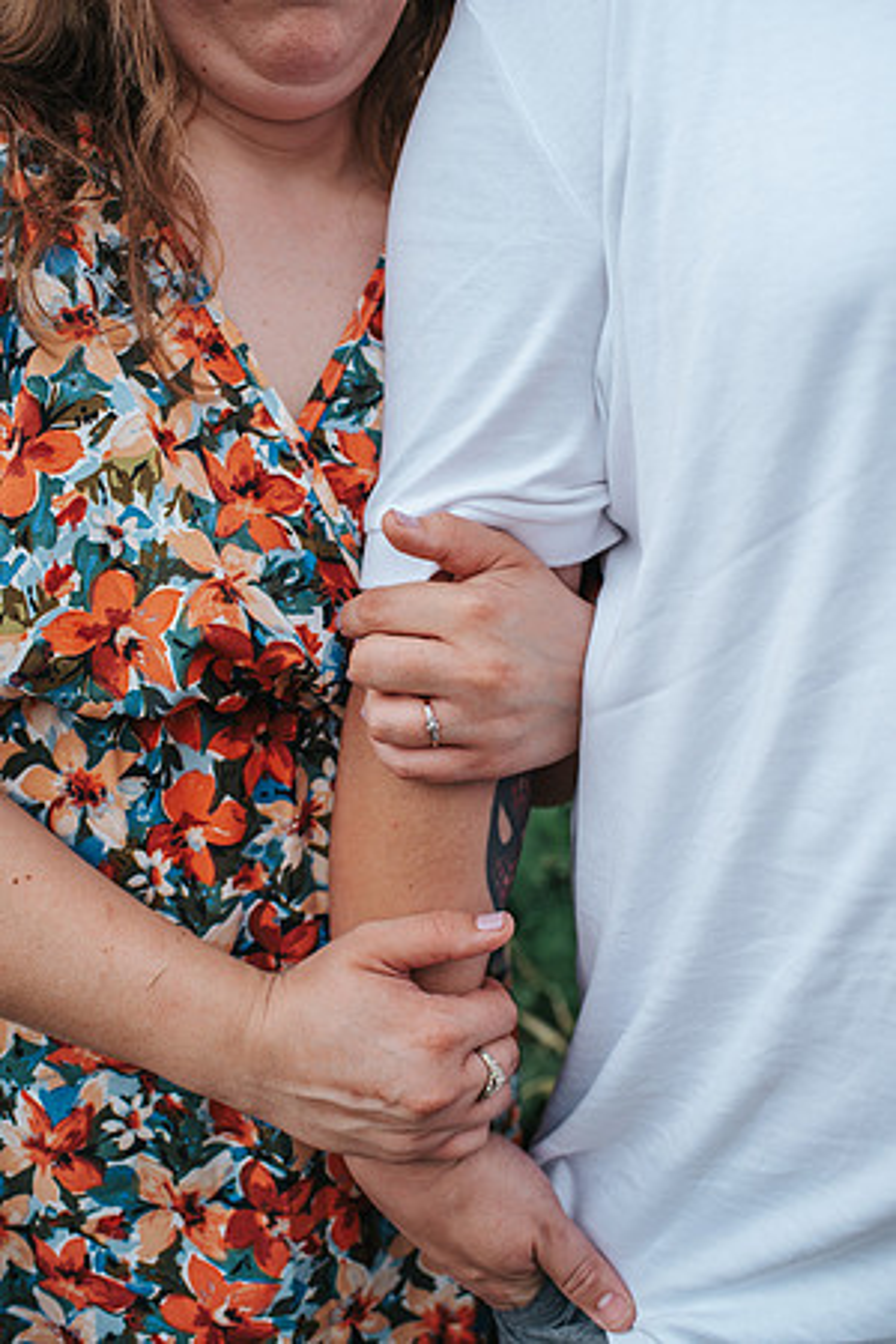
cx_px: 448
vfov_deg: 54.4
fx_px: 1307
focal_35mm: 35
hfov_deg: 37.9
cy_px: 672
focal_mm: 35
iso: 100
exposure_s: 1/800
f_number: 3.2
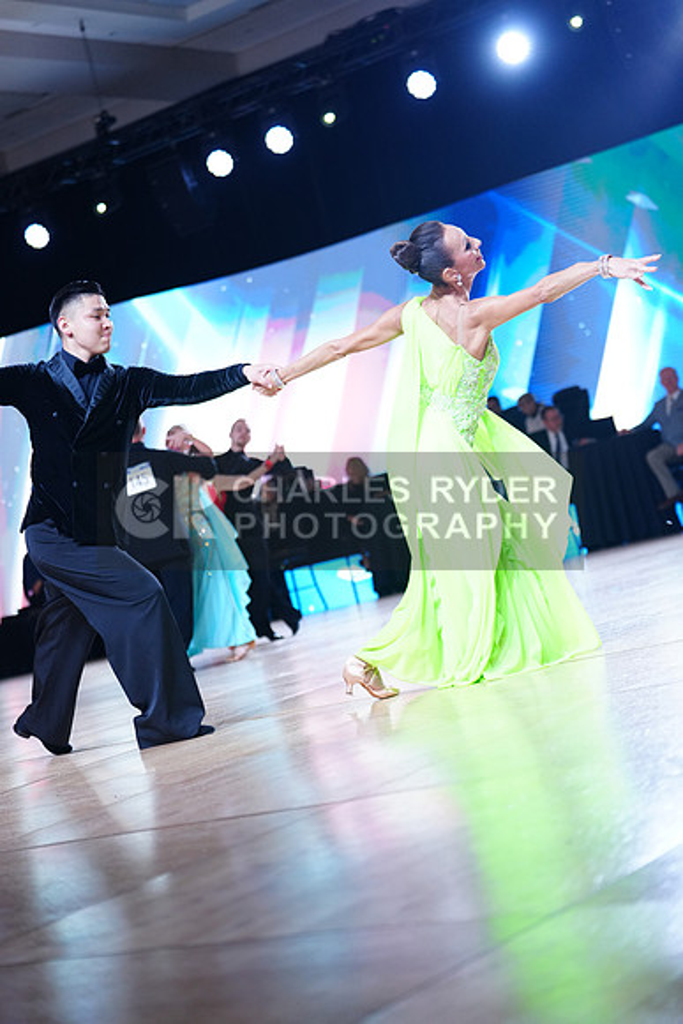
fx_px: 1991
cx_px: 342
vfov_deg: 28.8
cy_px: 512
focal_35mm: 70
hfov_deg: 19.5
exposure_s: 1/640
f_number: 2.8
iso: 1250
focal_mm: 70
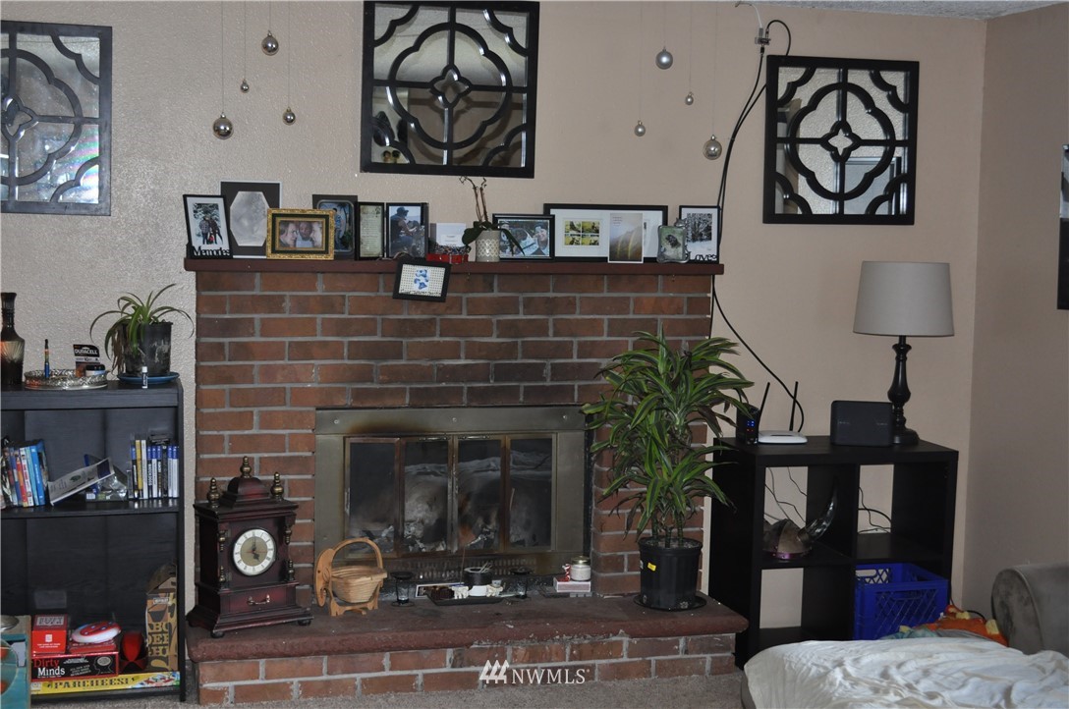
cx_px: 534
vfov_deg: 26.4
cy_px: 354
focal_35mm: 51
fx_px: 1512
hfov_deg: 38.9
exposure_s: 1/60
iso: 800
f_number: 5
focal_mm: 34
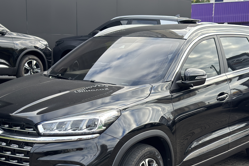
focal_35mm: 66
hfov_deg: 30.5
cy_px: 120
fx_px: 456
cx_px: 116
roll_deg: -0.9
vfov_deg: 20.5
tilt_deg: -10.5
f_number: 1.78
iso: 100
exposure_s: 1/393
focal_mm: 6.76
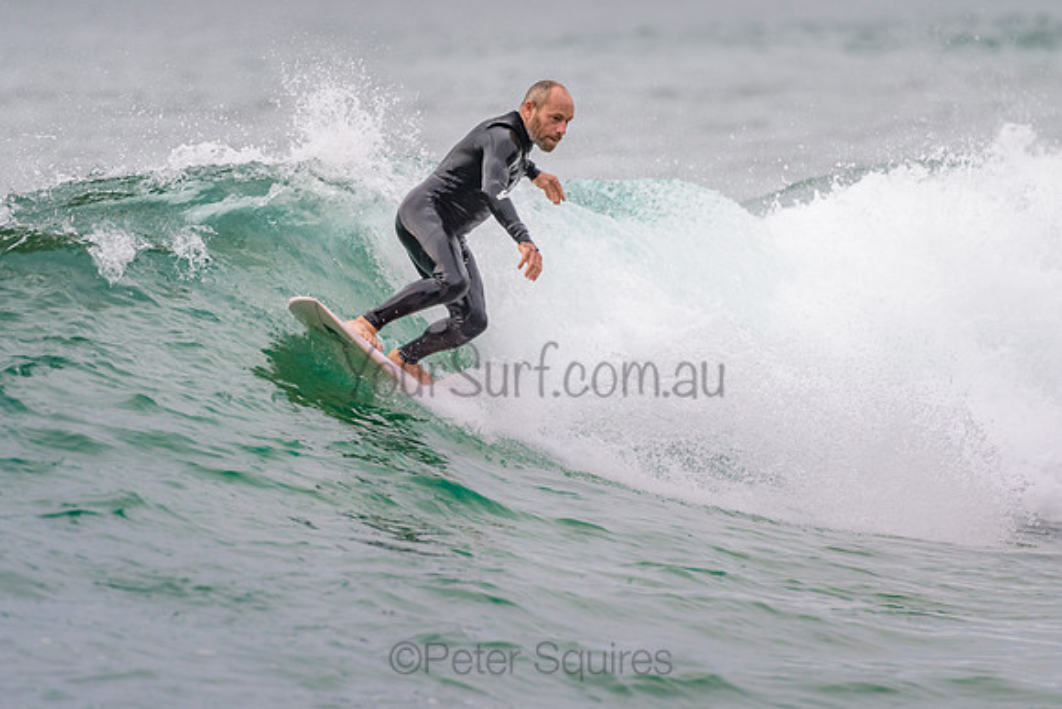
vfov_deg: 2.2
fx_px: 18085
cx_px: 537
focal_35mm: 613
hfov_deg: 3.4
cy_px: 334
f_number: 5.6
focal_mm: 500
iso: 400
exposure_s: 1/800
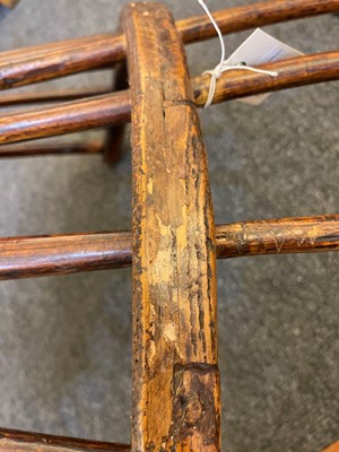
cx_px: 170
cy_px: 226
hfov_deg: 53.1
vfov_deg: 67.3
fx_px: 339
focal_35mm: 26
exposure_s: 1/33
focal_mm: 5.1
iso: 400
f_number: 1.6
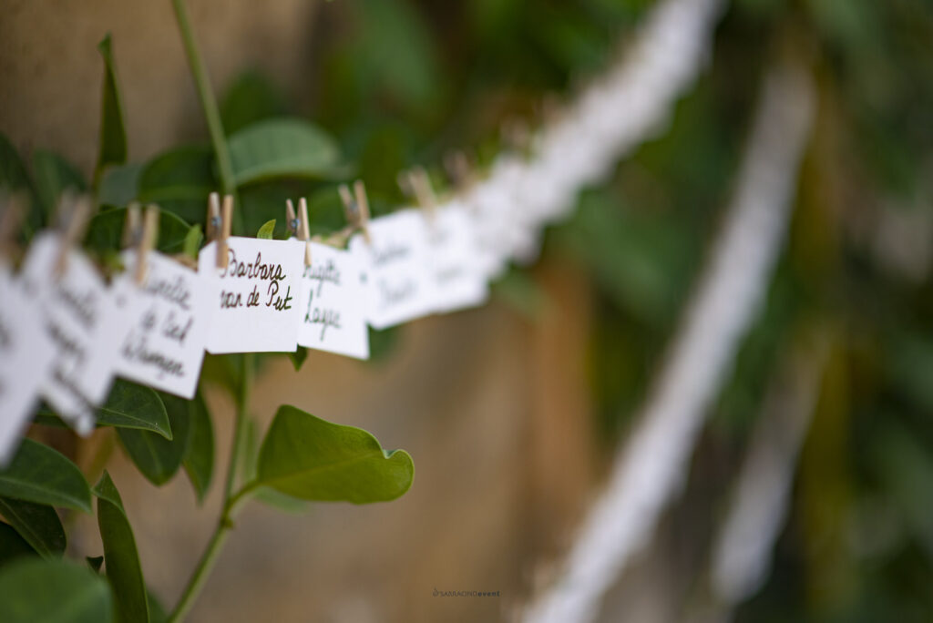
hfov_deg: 23.9
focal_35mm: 85
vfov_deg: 16.1
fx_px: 2204
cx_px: 466
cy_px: 312
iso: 320
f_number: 1.8
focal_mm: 85
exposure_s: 1/3200
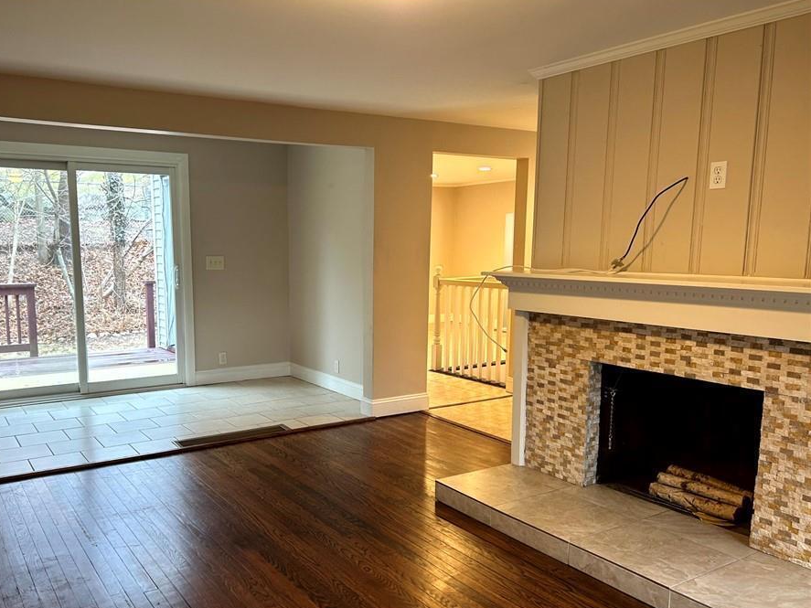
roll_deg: -0.1
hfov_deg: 59.7
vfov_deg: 46.7
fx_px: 703
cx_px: 344
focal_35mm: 30
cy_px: 343
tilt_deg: -8.8
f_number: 1.5
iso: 100
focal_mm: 5.7
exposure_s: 1/60
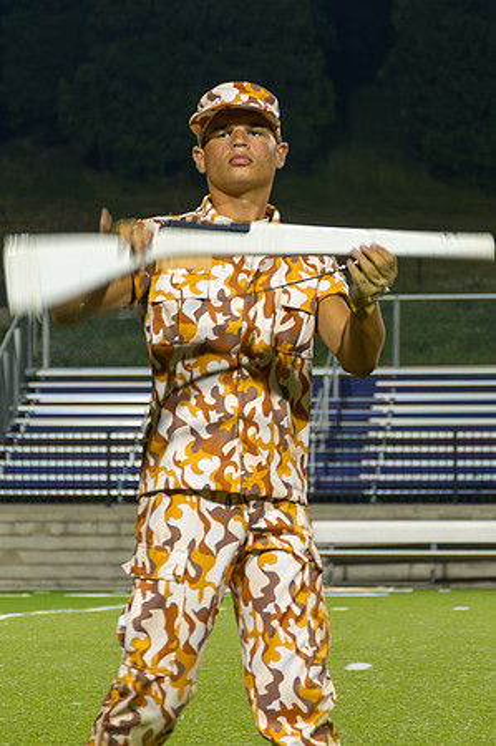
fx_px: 4374
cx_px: 266
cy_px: 341
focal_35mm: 211
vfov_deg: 9.8
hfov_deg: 6.5
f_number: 5.6
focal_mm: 95
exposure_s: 1/160
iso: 2200
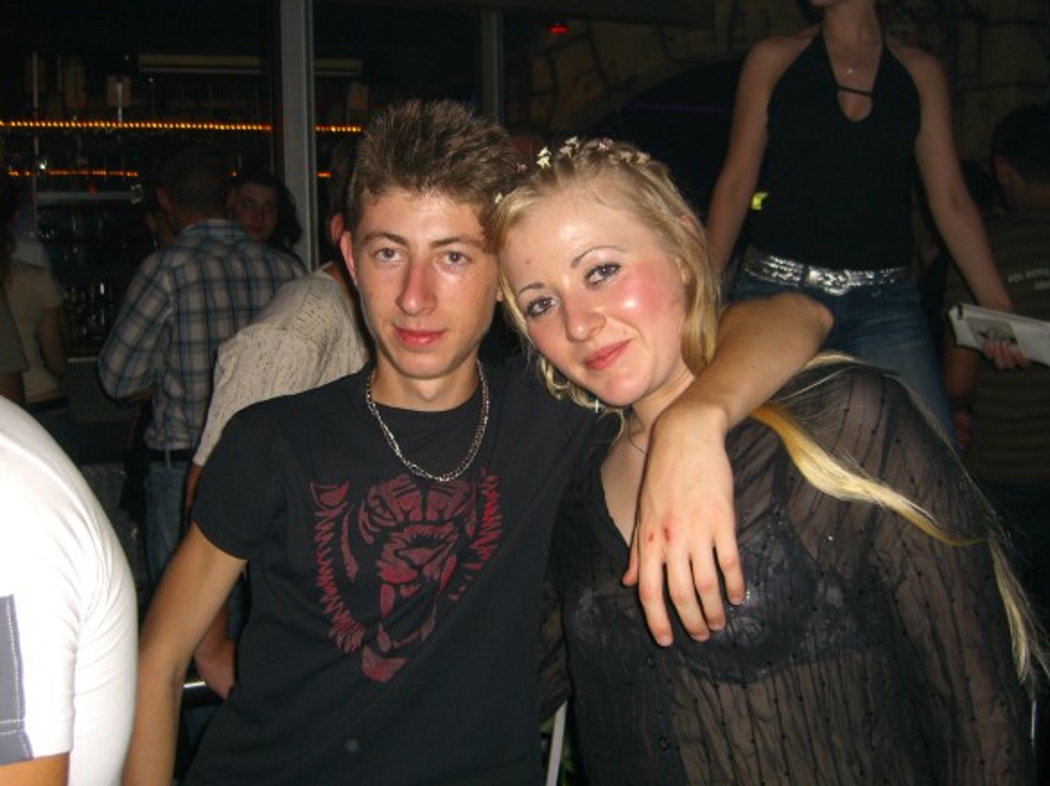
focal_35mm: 39
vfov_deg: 36.8
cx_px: 517
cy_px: 389
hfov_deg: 47.9
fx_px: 1182
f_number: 2.8
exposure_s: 1/60
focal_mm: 7.9
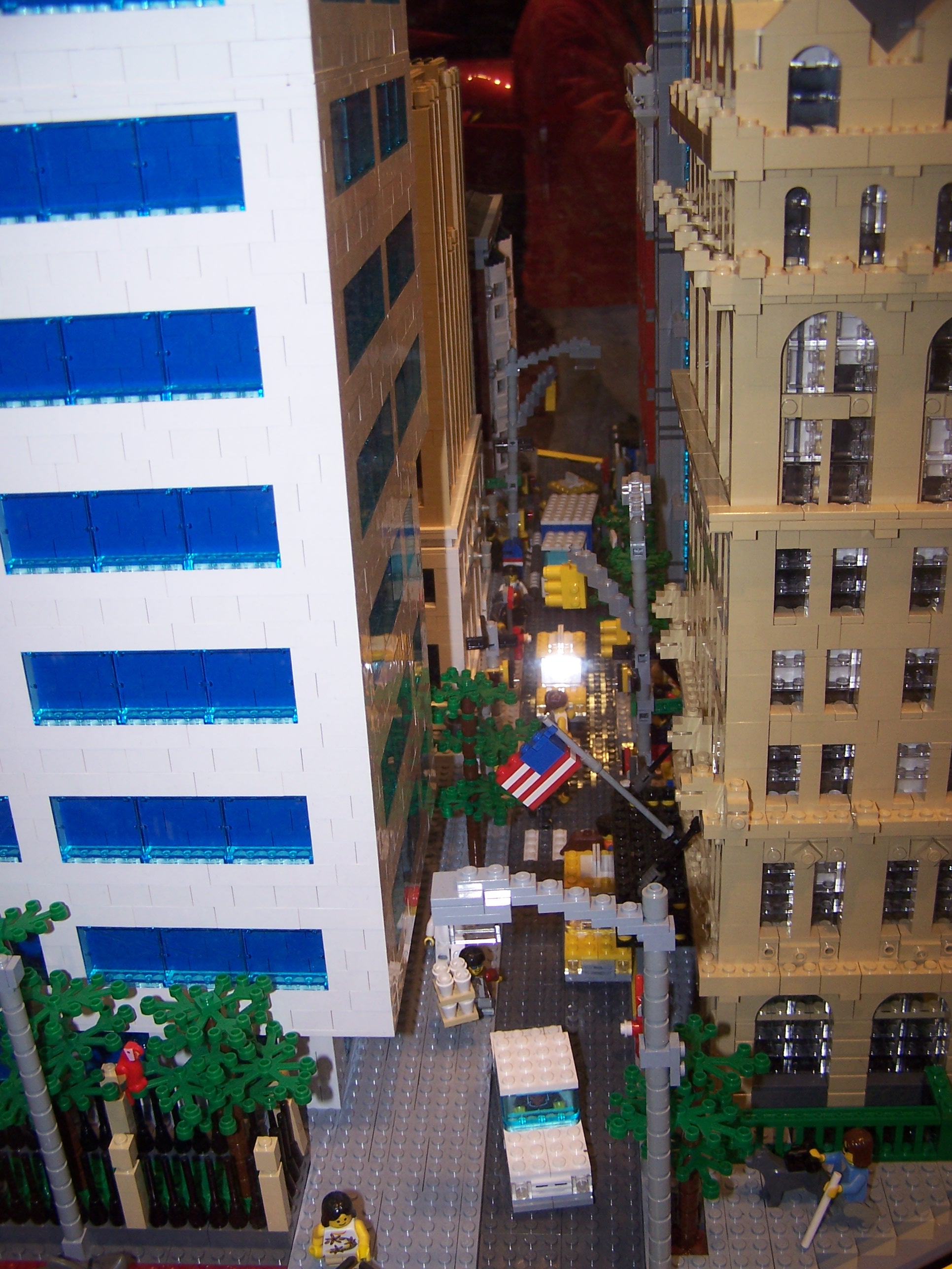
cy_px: 634
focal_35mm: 38
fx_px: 1393
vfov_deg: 49.0
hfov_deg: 37.7
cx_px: 476
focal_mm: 6.3
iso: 80
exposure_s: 1/60
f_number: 2.8
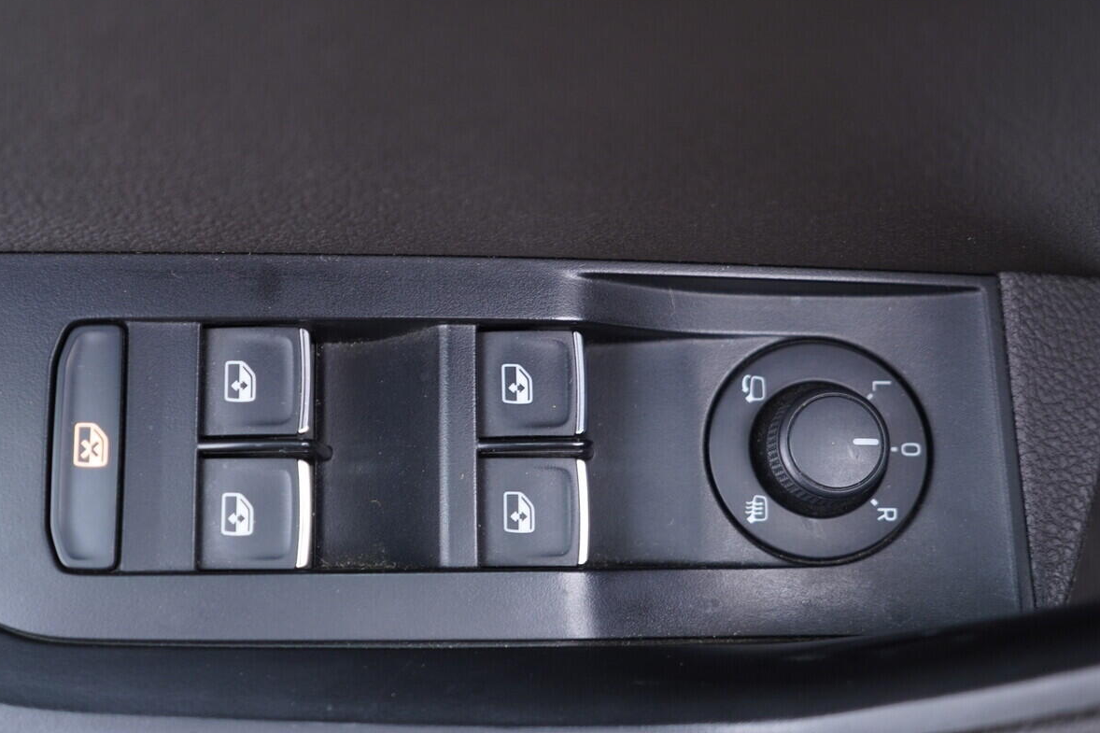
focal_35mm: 44
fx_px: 1344
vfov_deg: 30.5
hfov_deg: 44.4
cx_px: 473
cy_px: 367
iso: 320
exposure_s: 1/40
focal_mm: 24
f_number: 2.8
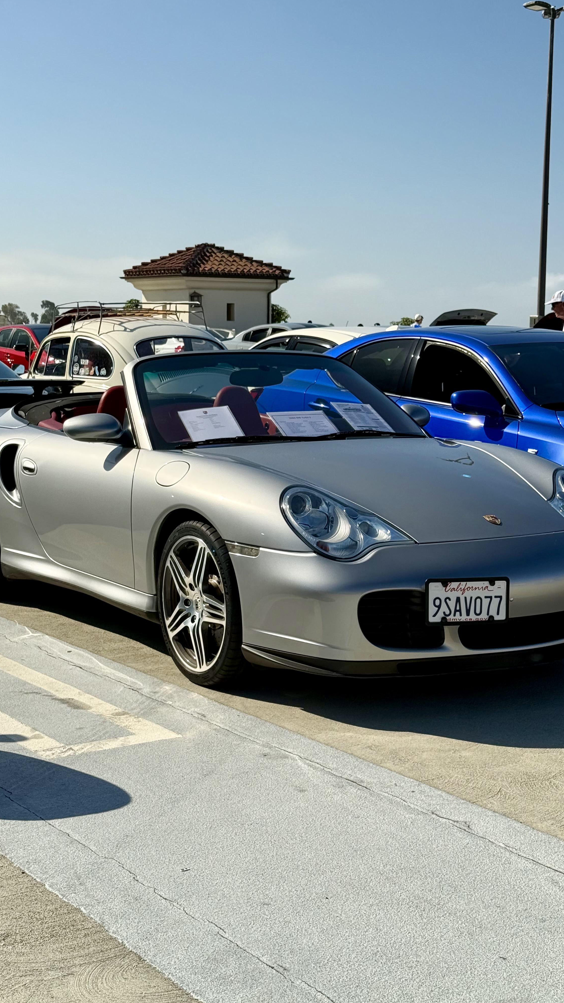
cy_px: 505
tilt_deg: -5.7
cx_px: 302
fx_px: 1409
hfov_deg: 22.6
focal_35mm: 53
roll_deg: -0.7
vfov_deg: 39.2
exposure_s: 1/2342
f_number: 1.78
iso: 80
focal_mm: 6.76
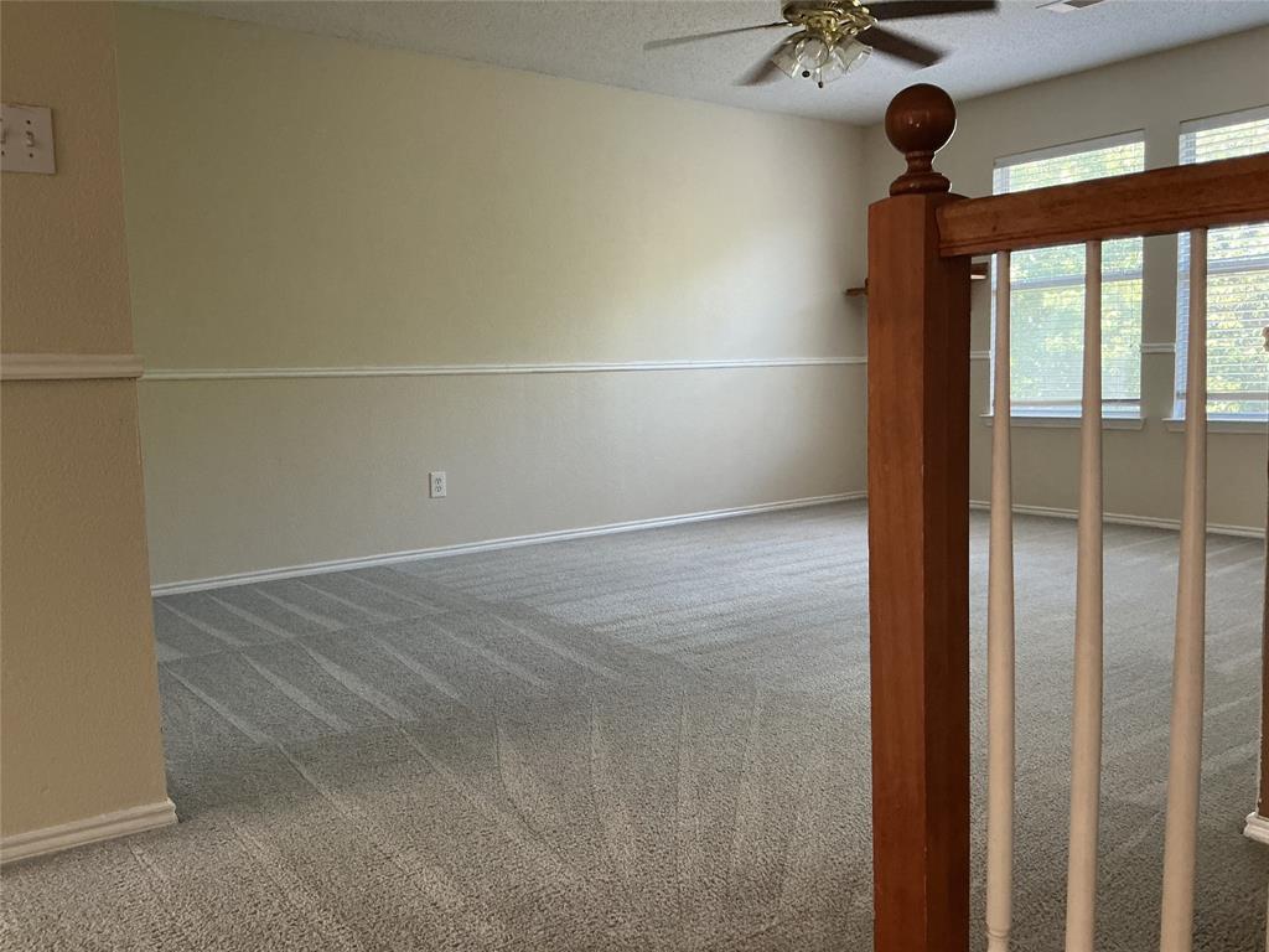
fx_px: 1063
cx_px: 634
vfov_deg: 48.2
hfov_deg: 61.7
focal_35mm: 29
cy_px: 476
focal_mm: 3
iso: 160
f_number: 1.8
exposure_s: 1/60
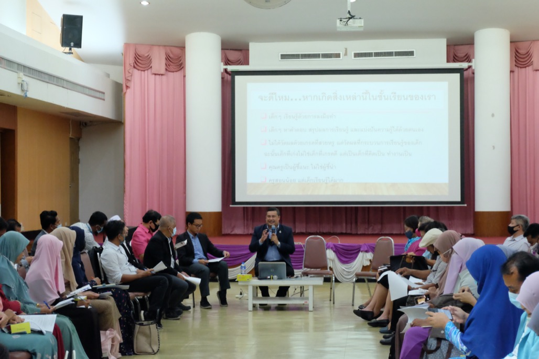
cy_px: 180
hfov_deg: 27.0
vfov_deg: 18.2
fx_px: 1123
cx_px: 270
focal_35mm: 75
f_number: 5.6
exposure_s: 1/160
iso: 5000
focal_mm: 50
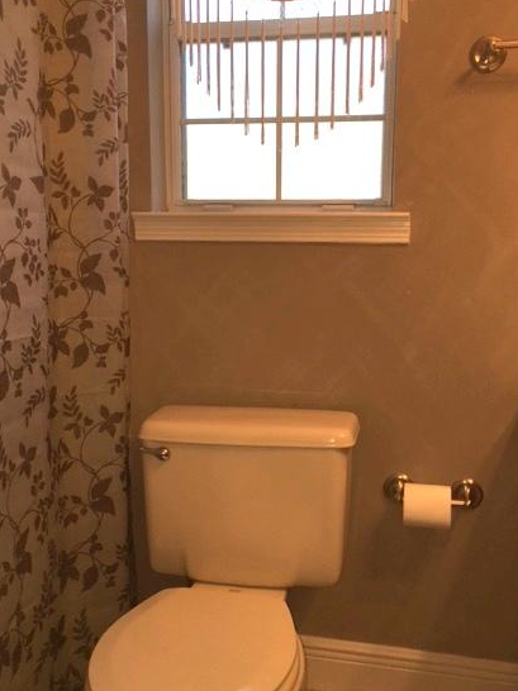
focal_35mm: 34
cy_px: 328
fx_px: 679
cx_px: 281
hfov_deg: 41.7
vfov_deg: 54.0
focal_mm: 4.15
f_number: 2.2
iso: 25
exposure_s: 1/58
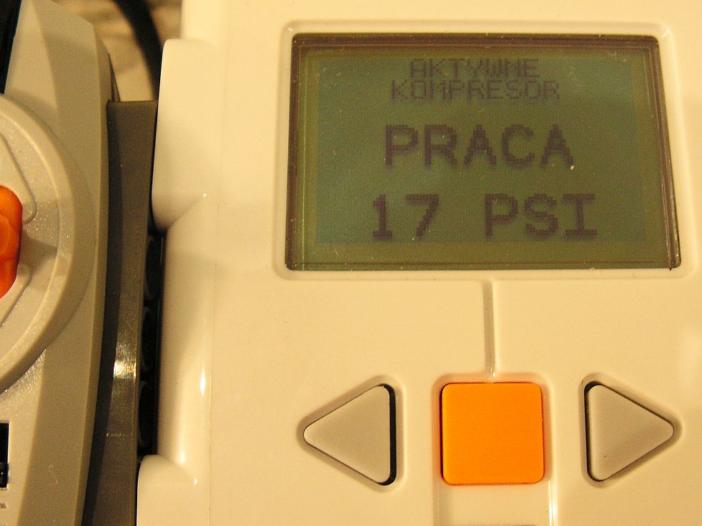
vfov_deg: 32.8
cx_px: 405
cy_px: 310
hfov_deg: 42.8
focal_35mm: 44
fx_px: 892
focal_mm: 6
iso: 80
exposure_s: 1/40
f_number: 3.2
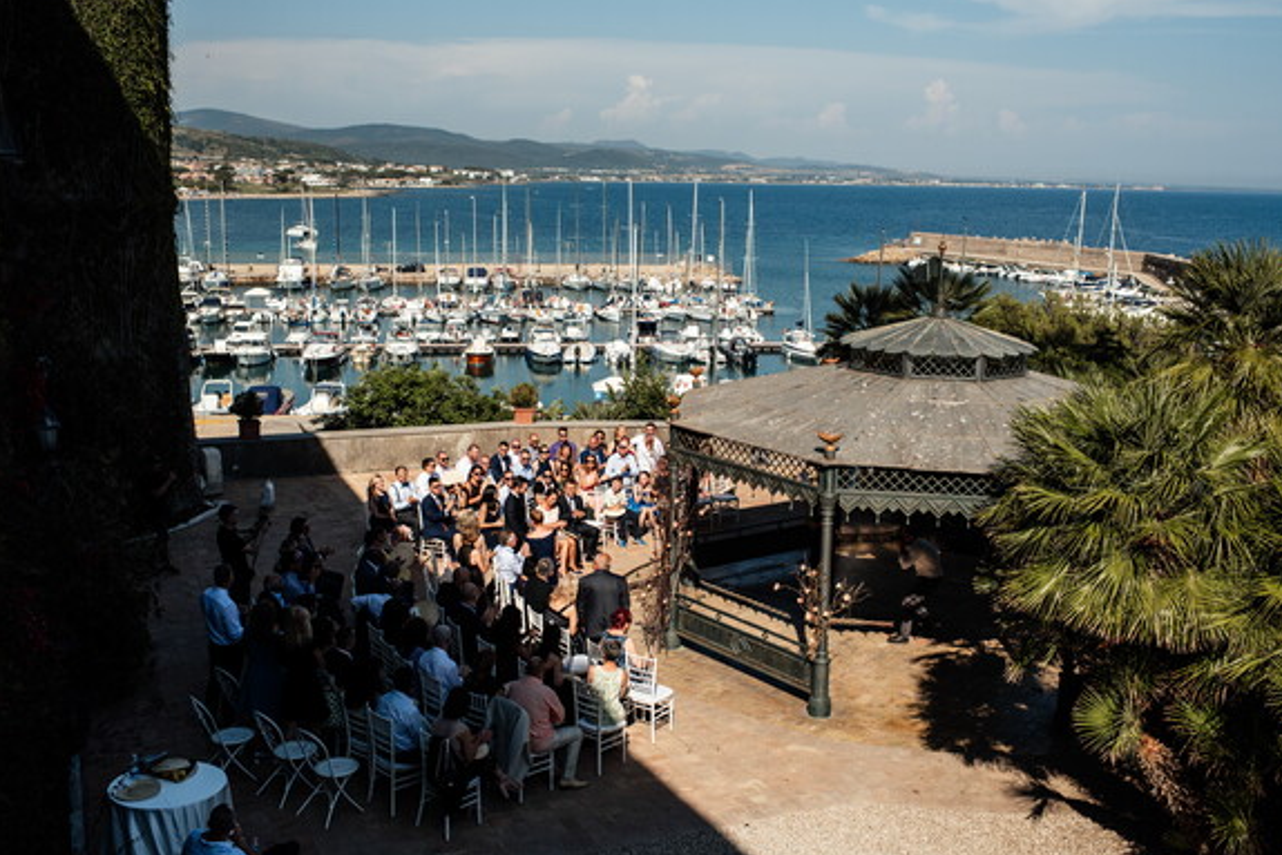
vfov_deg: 36.9
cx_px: 650
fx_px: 1282
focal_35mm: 36
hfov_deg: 53.1
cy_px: 426
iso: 160
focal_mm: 35
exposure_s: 1/1600
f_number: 5.6
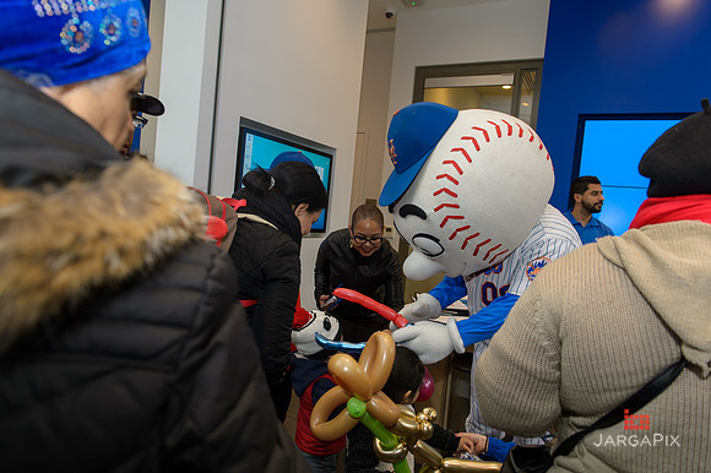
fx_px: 474
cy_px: 236
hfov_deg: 73.8
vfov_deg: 53.1
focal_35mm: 24
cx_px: 356
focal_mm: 24
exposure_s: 1/125
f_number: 4.5
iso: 800
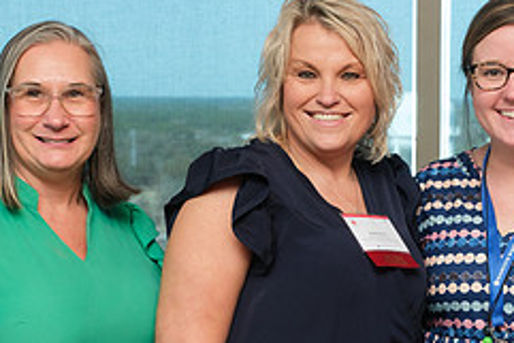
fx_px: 1514
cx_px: 412
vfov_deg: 12.9
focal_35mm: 106
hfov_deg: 19.1
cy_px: 282
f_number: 5
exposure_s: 1/125
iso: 1000
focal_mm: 29.2
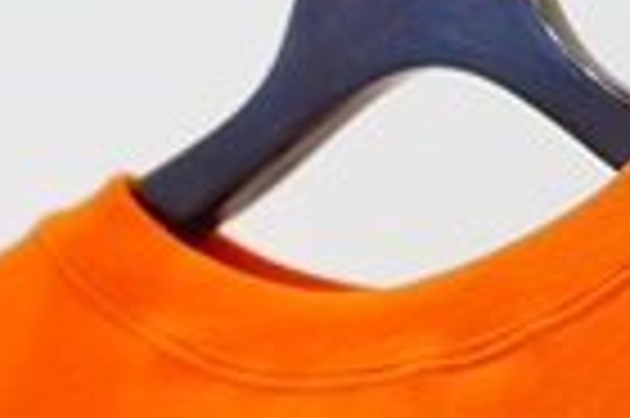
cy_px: 699
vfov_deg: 4.3
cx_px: 94
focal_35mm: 314
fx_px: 5489
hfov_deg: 6.6
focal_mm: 55
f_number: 1.8
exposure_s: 1/60
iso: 160
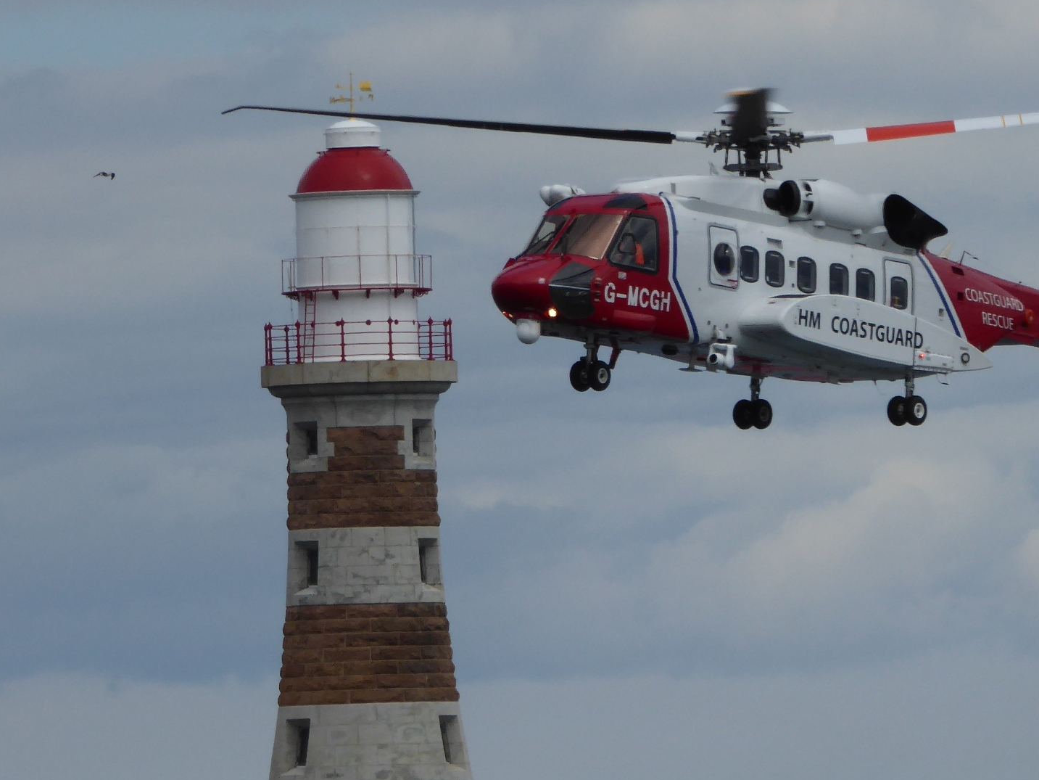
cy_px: 656
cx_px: 761
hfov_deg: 2.5
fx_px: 23804
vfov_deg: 1.9
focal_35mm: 793
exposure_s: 1/640
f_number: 6
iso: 100
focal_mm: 71.7
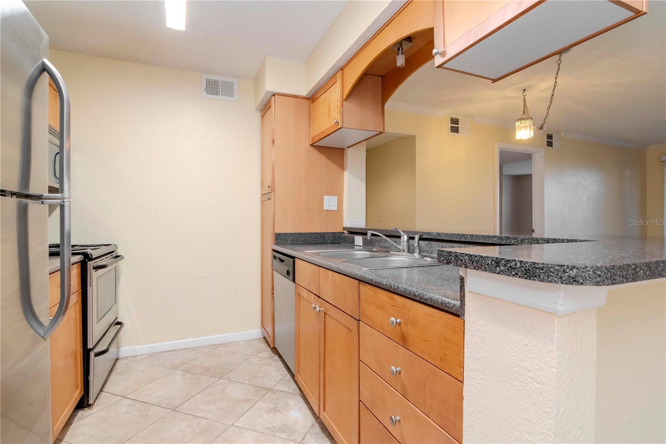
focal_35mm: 16
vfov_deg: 72.0
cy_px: 222
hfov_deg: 95.0
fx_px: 305
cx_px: 333
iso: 640
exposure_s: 1/15
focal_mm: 11
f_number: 10
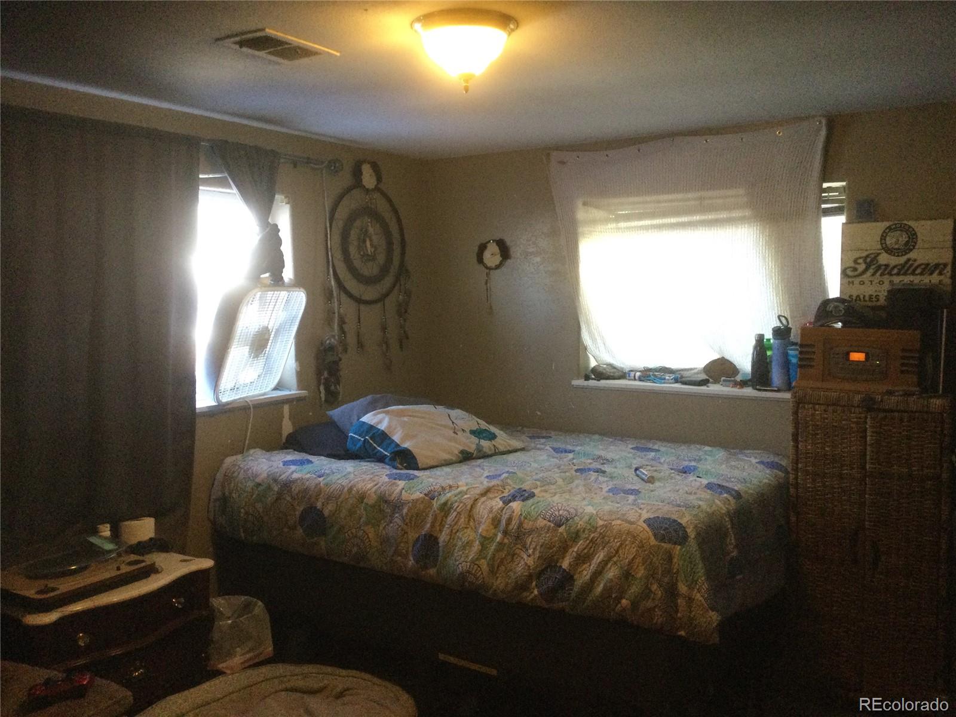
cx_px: 478
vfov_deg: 45.4
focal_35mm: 31
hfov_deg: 58.4
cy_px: 358
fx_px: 856
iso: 160
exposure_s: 1/30
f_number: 2.4
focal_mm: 3.3
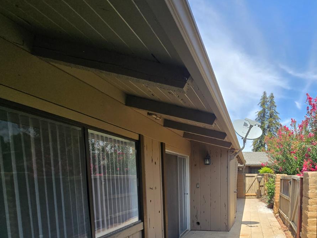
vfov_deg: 56.2
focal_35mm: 22
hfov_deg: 71.8
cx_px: 233
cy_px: 195
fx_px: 202
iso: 50
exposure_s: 1/1286
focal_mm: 2.2
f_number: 2.2
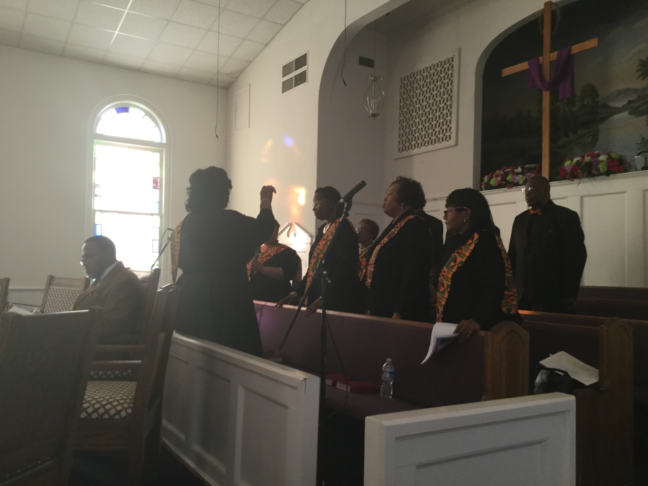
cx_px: 324
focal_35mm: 31
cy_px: 243
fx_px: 580
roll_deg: -1.5
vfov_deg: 45.4
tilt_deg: +3.1
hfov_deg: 58.4
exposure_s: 1/30
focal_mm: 3.3
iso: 80
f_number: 2.4
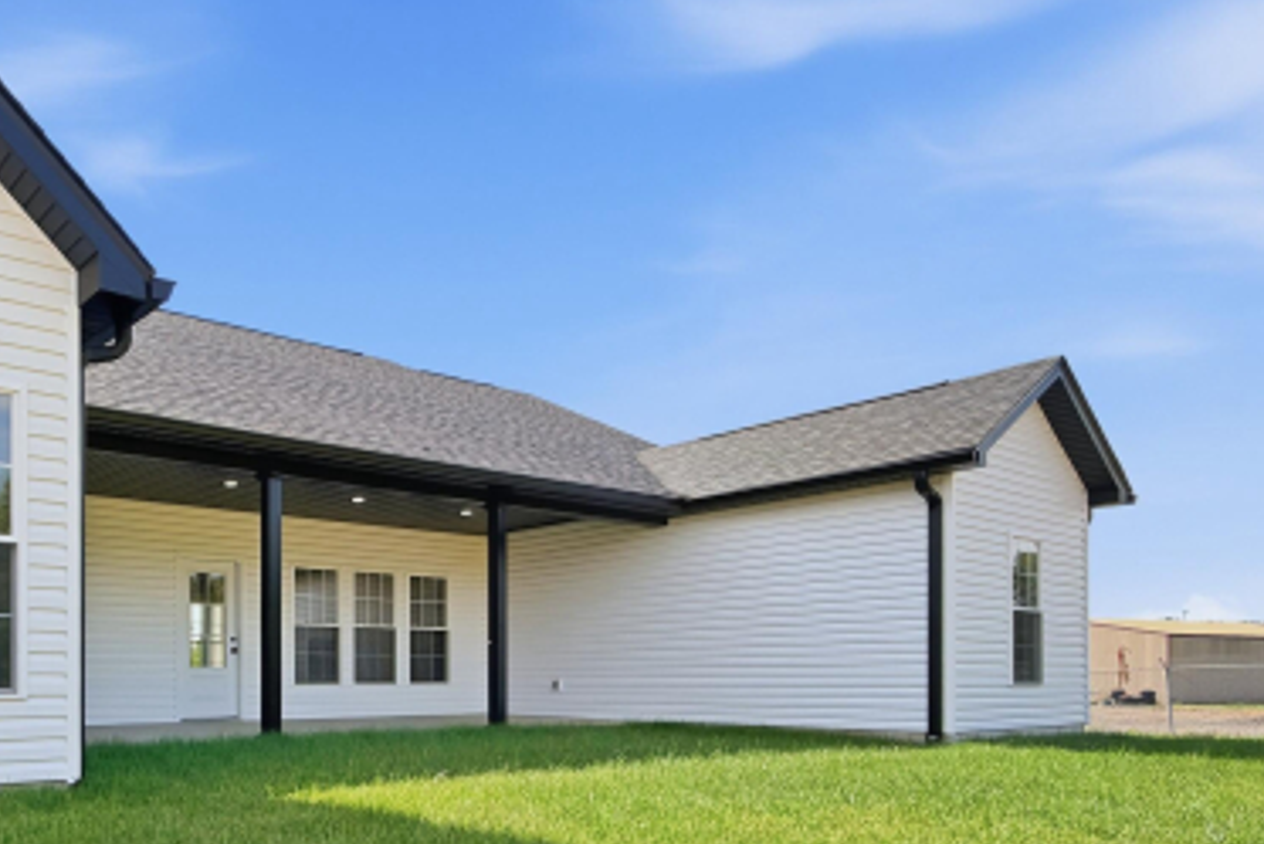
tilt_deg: +2.4
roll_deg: -0.3
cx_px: 205
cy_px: 624
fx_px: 913
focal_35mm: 26
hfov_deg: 61.9
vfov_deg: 47.9
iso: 25
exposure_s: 1/770
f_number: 2.2
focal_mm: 2.2
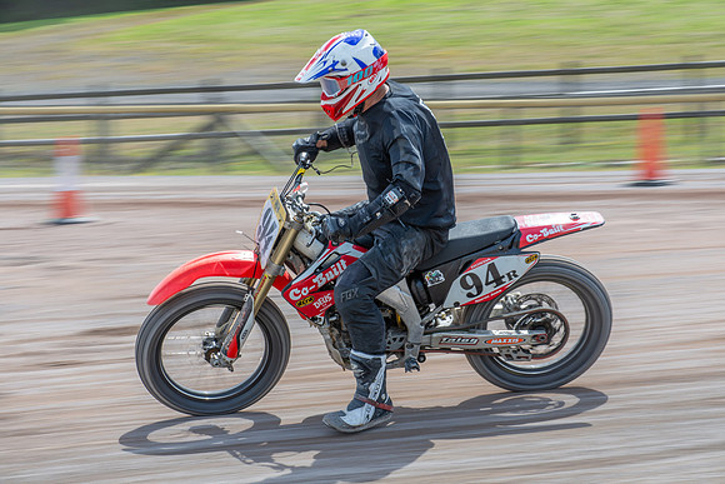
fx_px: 2115
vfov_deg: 13.0
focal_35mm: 105
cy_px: 242
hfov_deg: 19.5
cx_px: 362
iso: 160
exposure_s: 1/160
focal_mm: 70
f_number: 8
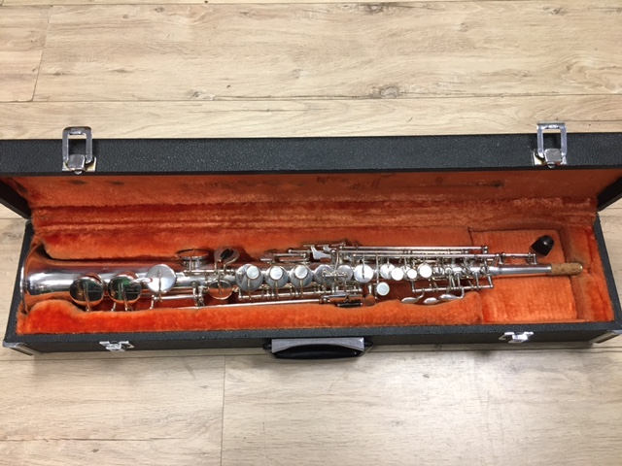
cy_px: 233
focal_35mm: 29
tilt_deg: -67.4
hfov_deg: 61.7
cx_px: 311
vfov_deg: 48.2
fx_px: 521
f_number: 2.2
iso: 160
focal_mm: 4.15
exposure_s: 1/33
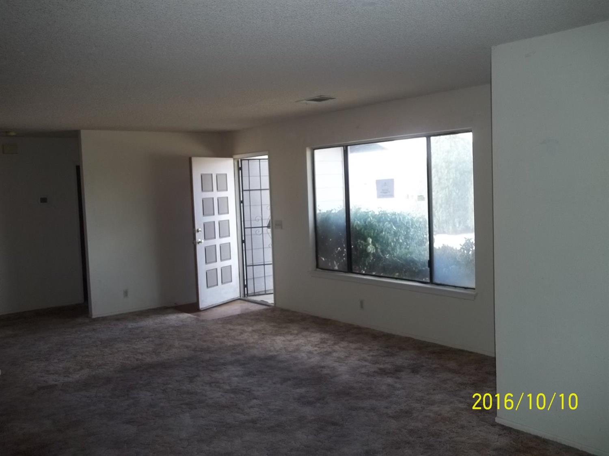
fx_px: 563
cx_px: 304
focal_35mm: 32
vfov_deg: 44.1
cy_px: 228
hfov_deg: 56.8
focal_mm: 5.7
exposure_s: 1/80
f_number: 2.9
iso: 100
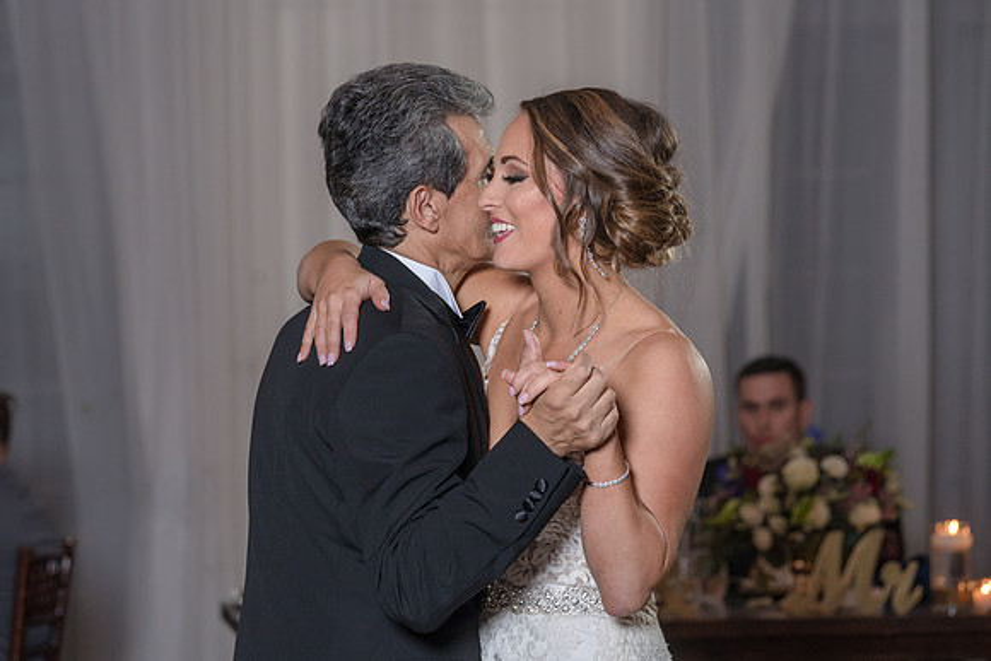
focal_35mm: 147
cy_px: 322
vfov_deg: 9.3
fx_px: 4061
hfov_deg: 13.9
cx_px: 481
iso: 2000
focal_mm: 129
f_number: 5.6
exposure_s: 1/100
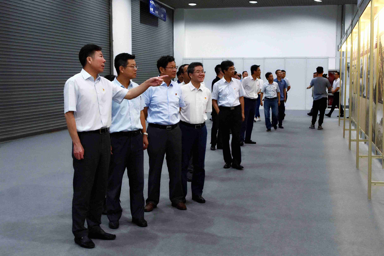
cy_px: 128
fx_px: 352
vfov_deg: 40.0
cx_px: 192
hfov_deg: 57.2
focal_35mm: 33
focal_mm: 22
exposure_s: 1/60
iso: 800
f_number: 7.1
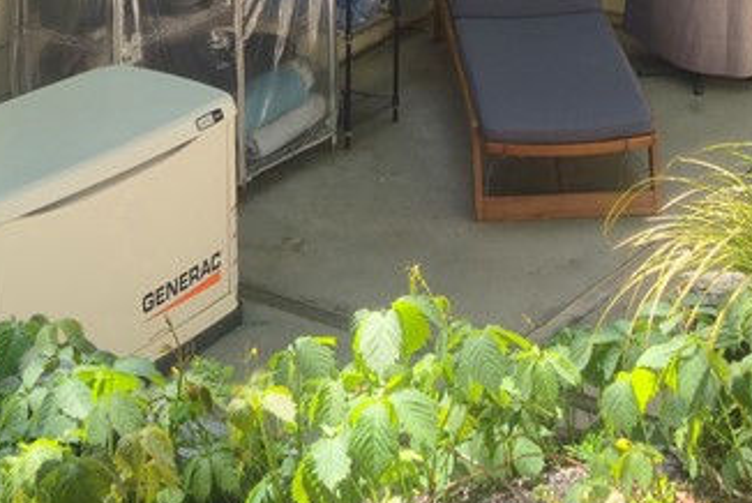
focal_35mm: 75
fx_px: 1568
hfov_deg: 26.9
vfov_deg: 17.0
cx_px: 483
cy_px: -170
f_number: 1.8
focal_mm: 5.4
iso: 25
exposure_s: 1/172
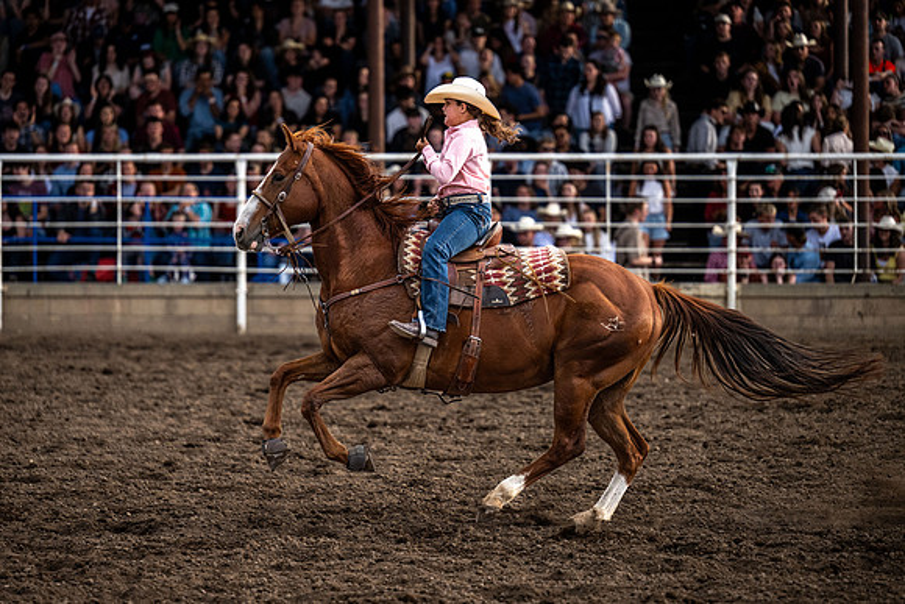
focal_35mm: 176
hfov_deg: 11.7
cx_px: 432
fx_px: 4415
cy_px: 268
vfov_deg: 7.8
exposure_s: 1/8000
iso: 1250
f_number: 2.8
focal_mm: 155
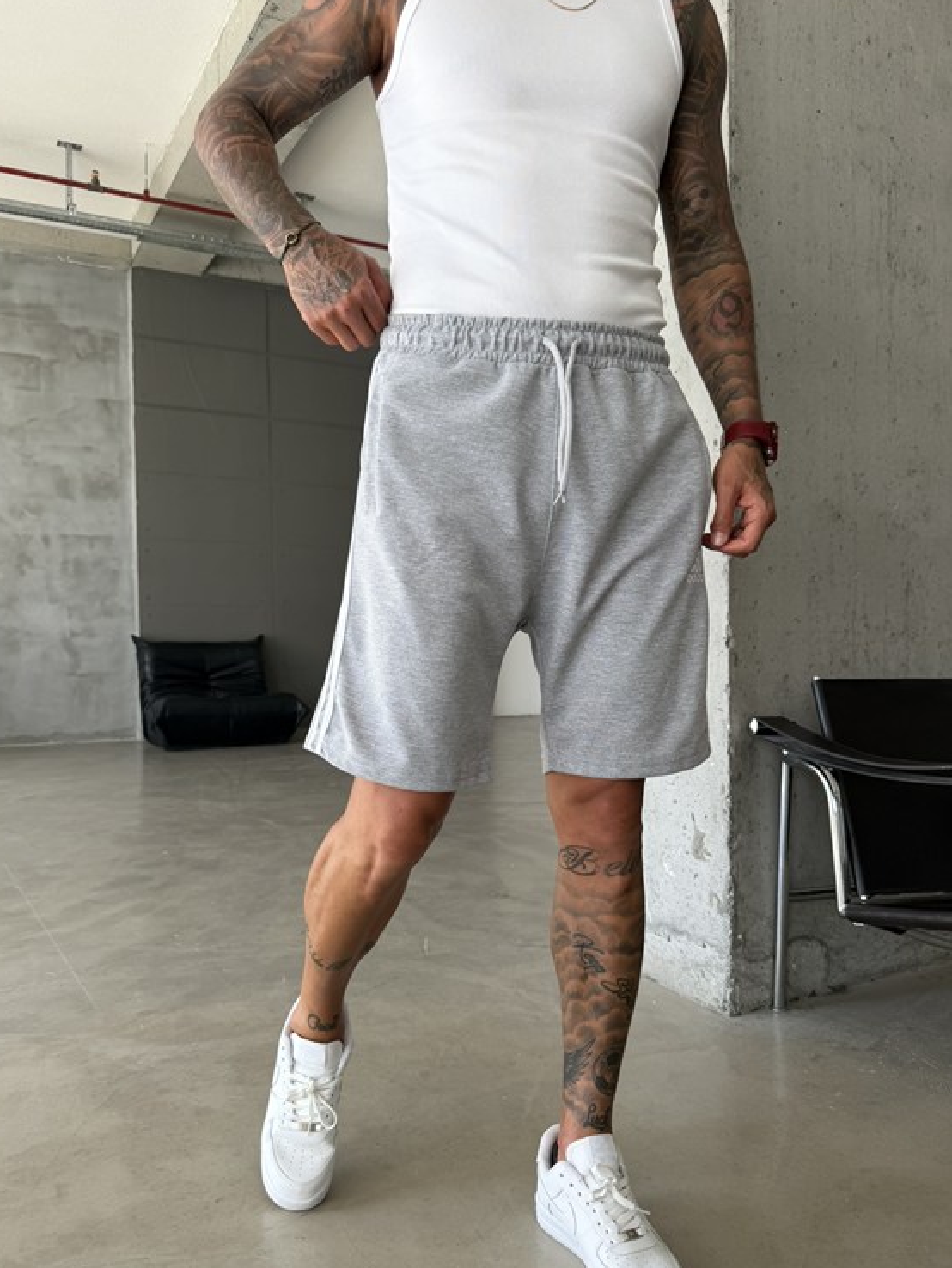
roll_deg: +0.3
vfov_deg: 67.2
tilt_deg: -1.9
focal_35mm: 26
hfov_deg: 53.1
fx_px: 953
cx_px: 493
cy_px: 668
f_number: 1.78
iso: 80
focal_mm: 6.76
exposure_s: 1/430
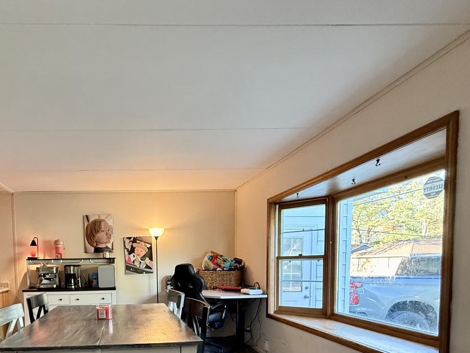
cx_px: 140
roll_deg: +0.8
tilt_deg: -3.7
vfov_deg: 52.7
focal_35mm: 24
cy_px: 287
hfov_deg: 68.6
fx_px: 326
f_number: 2.2
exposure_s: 1/60
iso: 500
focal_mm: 2.22
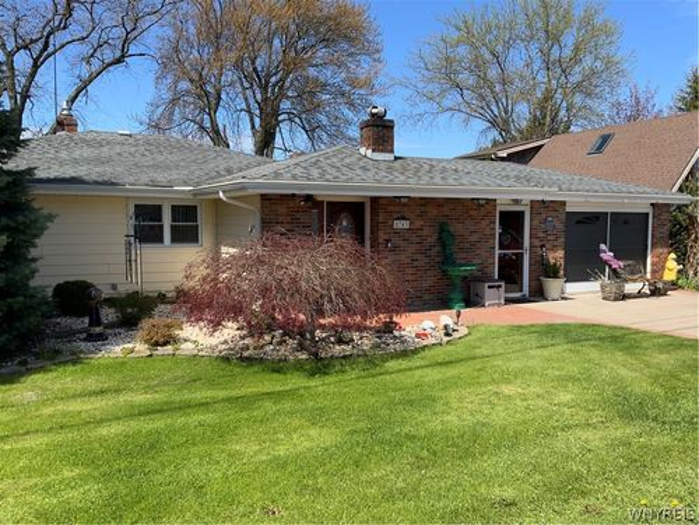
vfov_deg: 48.2
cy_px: 262
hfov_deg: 61.7
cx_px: 350
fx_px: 586
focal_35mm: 29
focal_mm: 3
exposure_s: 1/1311
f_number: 1.8
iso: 16
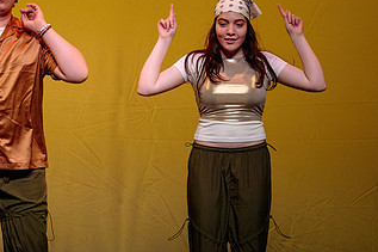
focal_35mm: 421
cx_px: 41
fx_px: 4418
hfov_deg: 4.9
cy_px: 192
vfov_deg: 3.3
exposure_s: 1/500
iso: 1250
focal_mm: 200
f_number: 3.2
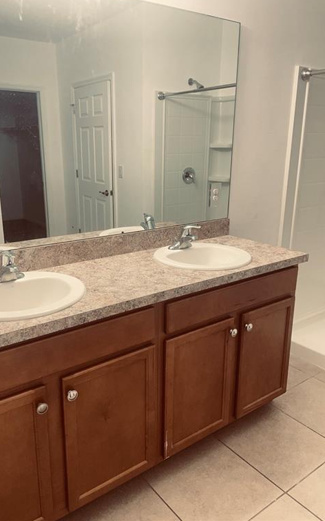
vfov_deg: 66.5
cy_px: 257
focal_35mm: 28
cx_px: 141
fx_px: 397
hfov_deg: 44.4
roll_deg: +0.2
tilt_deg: -14.9
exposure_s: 1/60
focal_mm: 4.2
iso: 80
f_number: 1.6
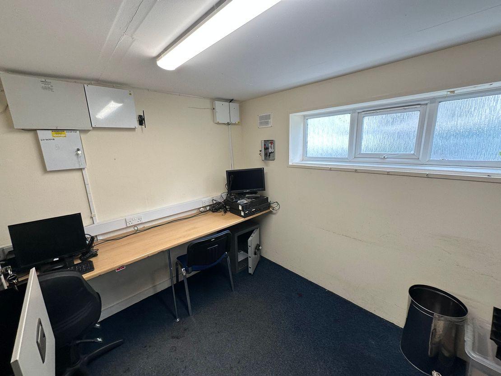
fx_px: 203
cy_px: 188
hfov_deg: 102.1
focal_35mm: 14
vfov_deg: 85.7
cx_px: 250
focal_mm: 2.22
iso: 80
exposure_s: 1/100
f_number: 2.2
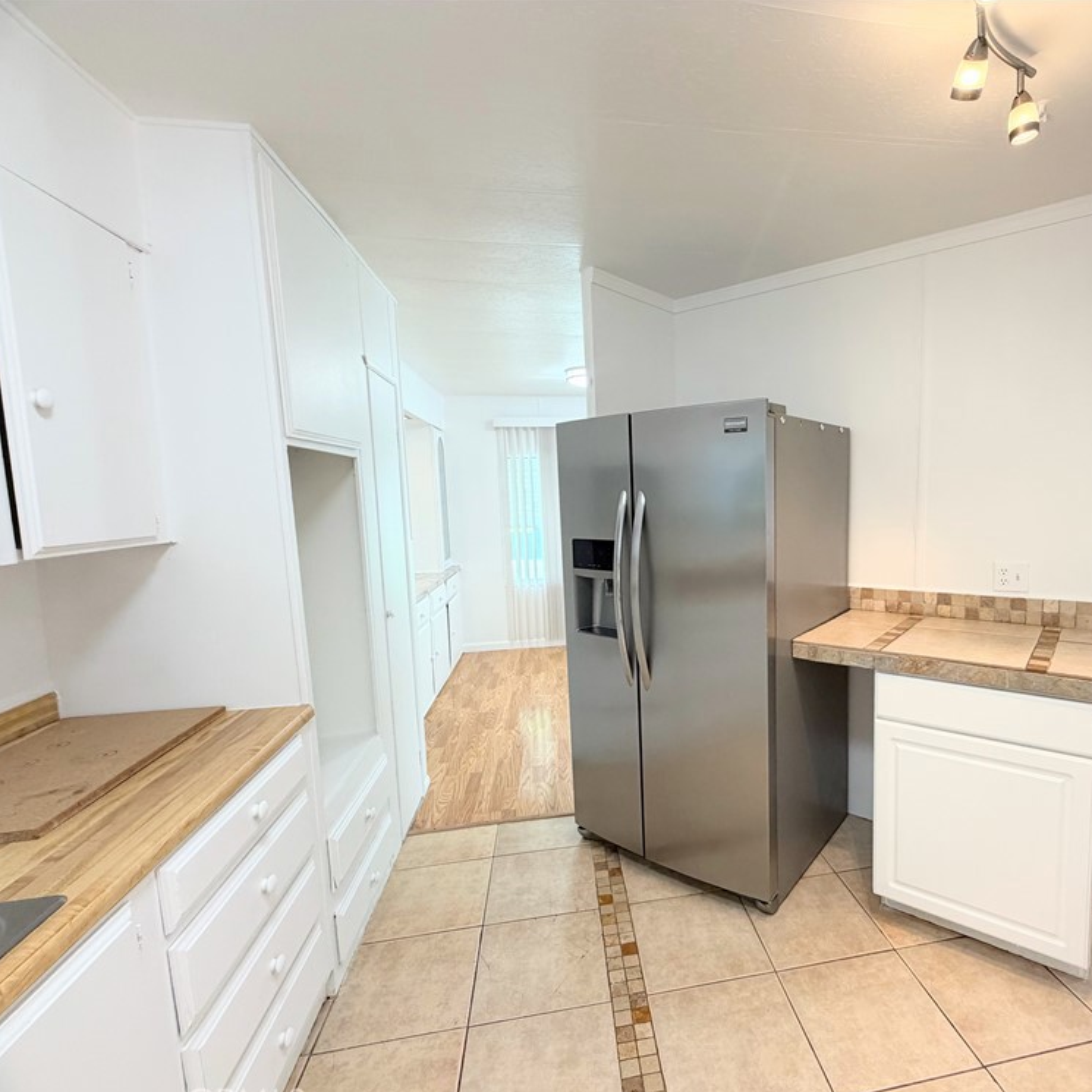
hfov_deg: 82.7
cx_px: 668
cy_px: 560
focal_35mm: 17
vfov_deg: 84.0
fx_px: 607
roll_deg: +1.4
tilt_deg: -5.8
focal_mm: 2.22
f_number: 2.2
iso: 250
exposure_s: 1/120
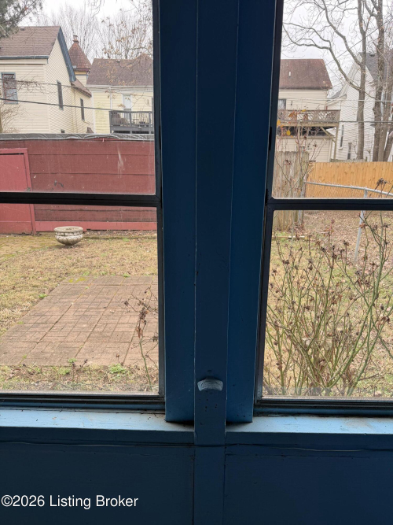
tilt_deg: -15.4
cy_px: 262
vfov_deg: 71.6
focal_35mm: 24
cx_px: 196
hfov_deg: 56.8
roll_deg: -0.4
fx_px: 363
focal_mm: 6.76
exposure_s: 1/161
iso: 64
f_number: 1.78
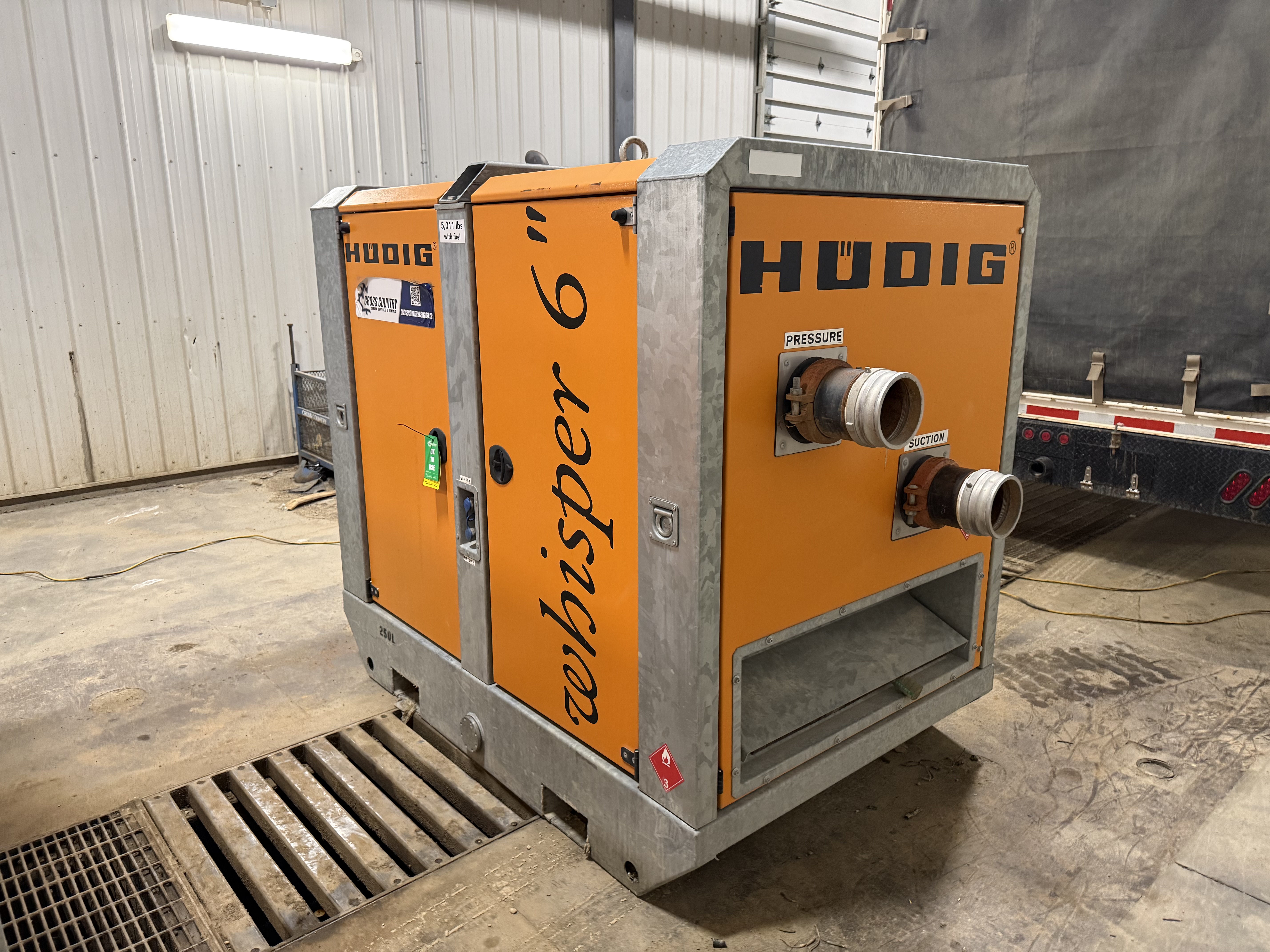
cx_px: 635
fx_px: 881
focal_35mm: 24
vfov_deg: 56.8
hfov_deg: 71.6
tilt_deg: -11.5
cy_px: 476
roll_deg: +1.4
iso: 400
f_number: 1.78
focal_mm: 6.76
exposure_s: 1/60
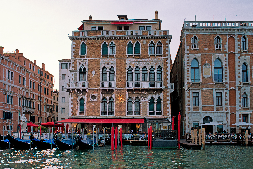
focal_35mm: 35
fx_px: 246
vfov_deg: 37.9
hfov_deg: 54.4
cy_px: 84
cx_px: 126
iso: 200
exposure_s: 1/200
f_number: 5.6
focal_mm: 35
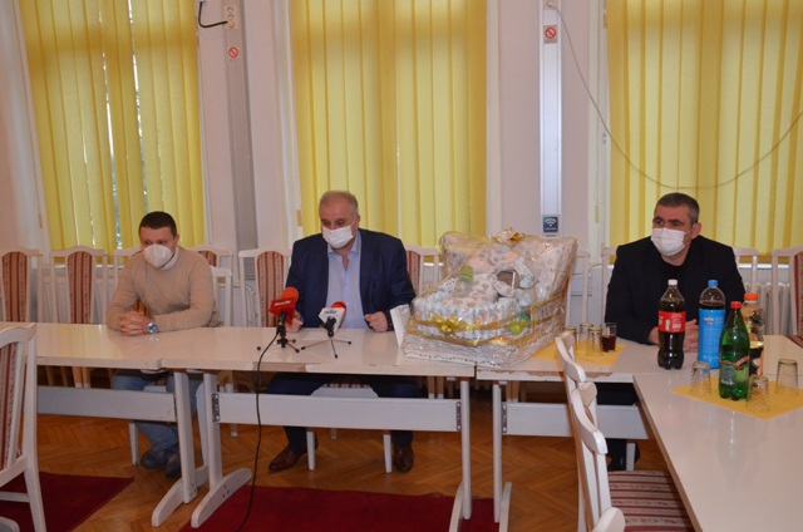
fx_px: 735
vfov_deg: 39.8
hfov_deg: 57.3
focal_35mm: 33
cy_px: 266
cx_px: 402
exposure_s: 1/60
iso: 2000
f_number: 9
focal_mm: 22
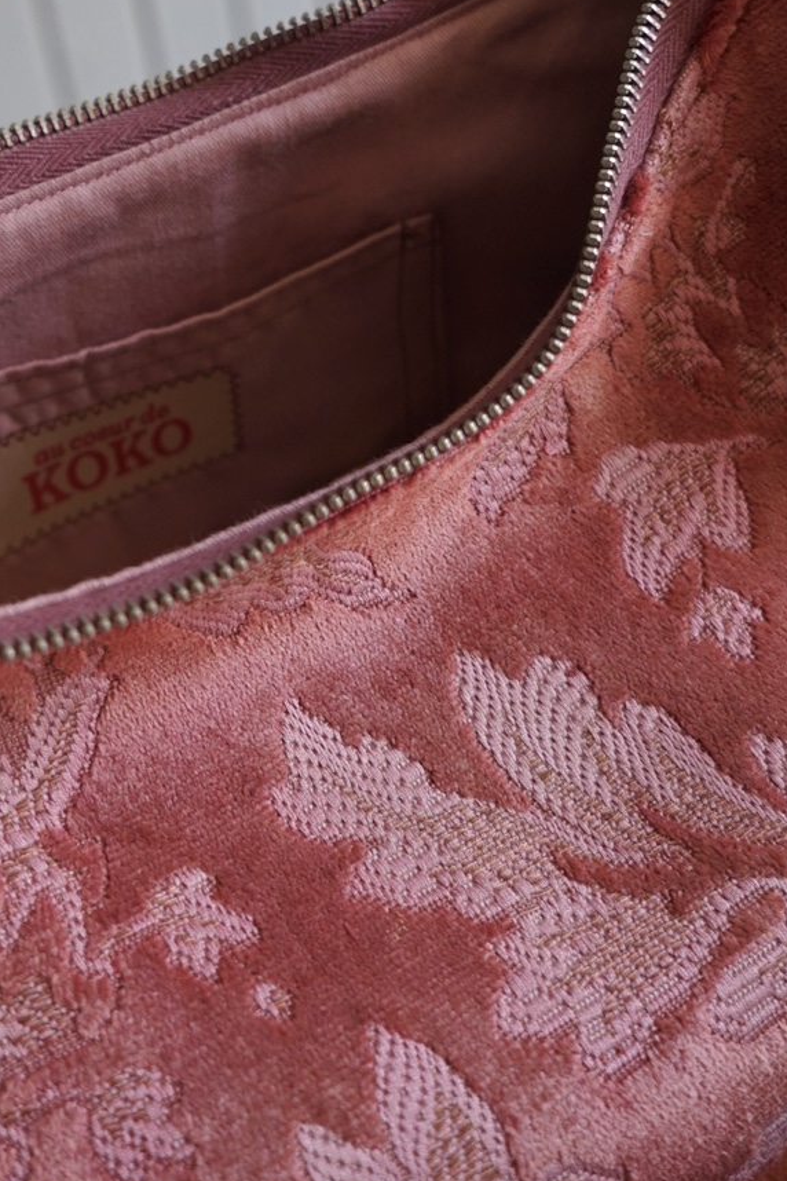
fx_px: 1607
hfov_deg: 26.7
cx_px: 103
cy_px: 304
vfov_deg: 39.3
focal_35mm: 49
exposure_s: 1/60
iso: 400
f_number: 4
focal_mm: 26
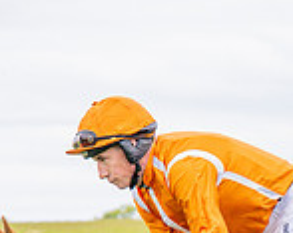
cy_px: 350
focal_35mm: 617
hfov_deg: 3.1
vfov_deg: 2.5
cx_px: 272
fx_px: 5340
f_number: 4.5
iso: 400
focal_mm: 85
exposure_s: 1/1000
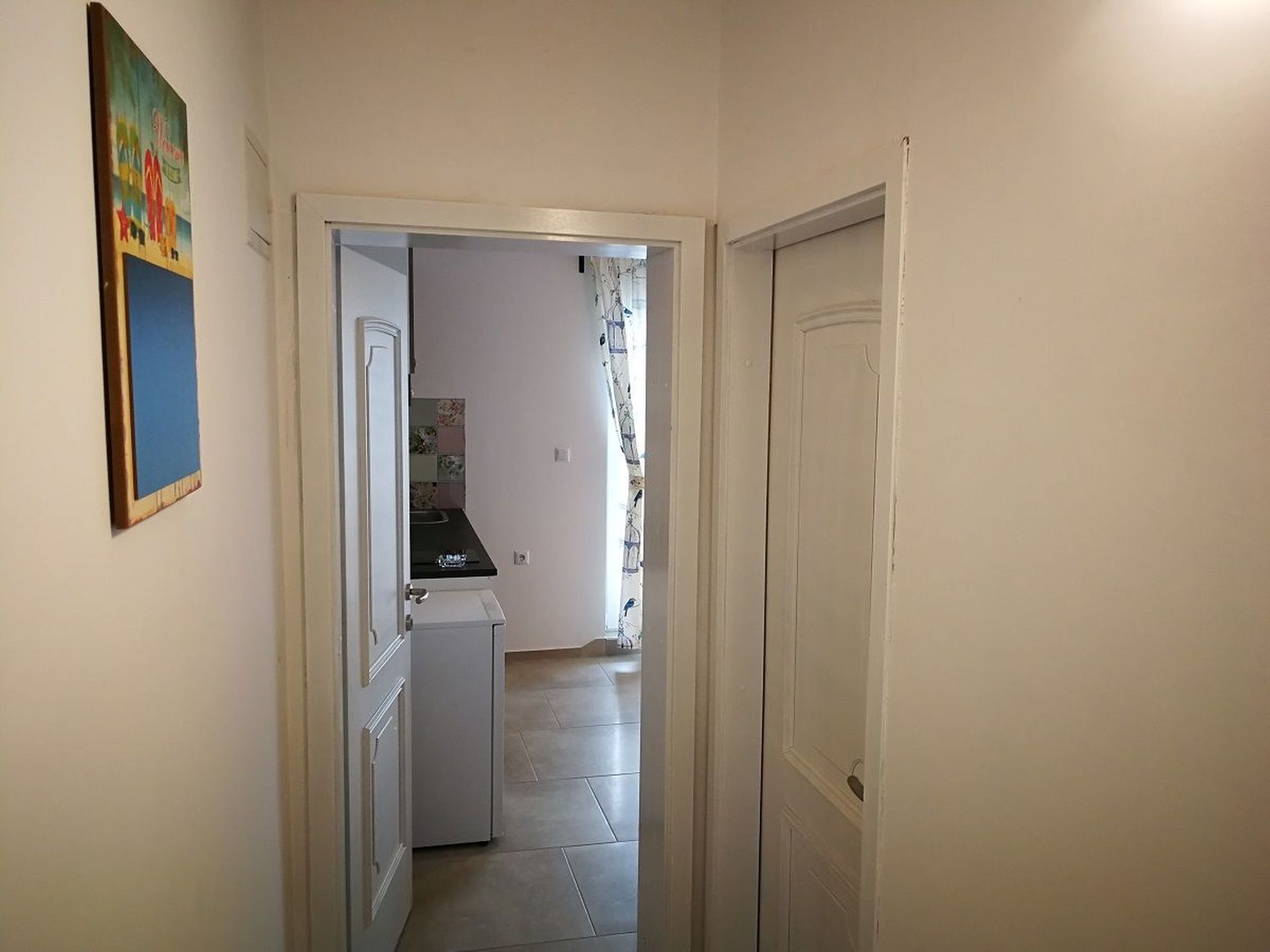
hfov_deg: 65.3
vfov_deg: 51.4
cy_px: 476
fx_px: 991
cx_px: 635
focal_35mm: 27
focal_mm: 3.95
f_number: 2.2
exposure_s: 1/40
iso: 200
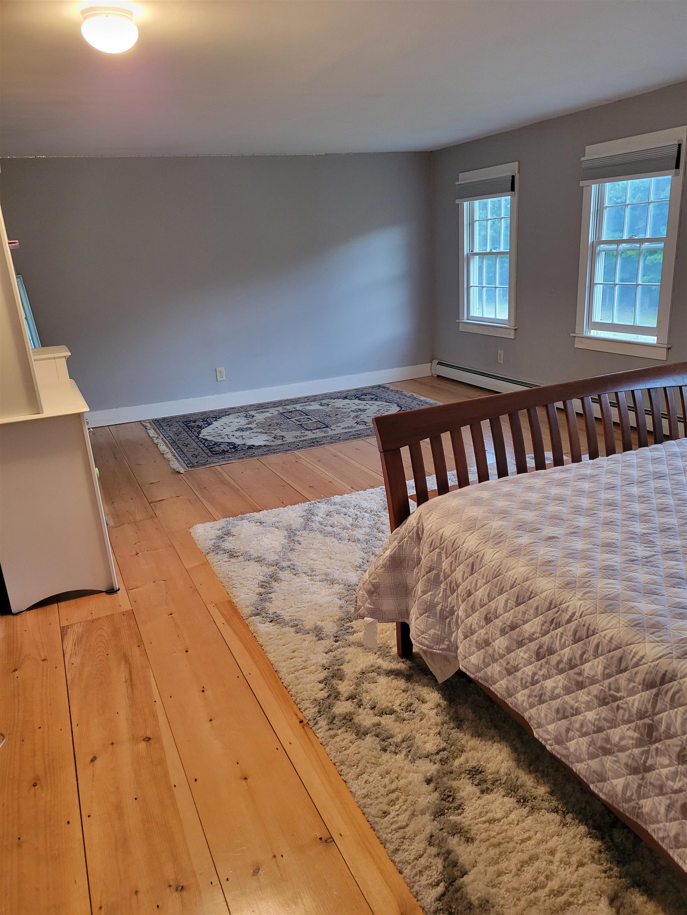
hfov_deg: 53.1
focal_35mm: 26
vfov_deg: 67.3
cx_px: 344
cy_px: 458
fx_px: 688
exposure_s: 1/40
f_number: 1.8
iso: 500
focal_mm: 5.4
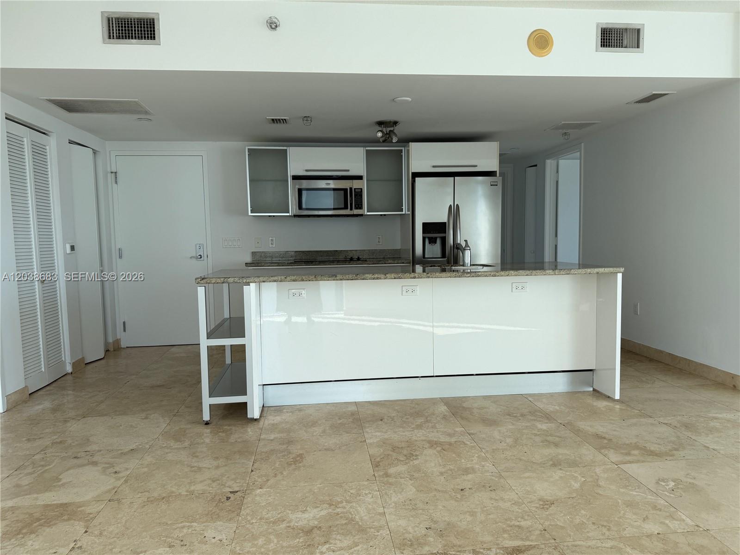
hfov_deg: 71.6
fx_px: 513
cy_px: 278
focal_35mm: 24
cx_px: 370
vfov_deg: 56.8
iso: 80
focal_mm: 6.76
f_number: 1.78
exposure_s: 1/459
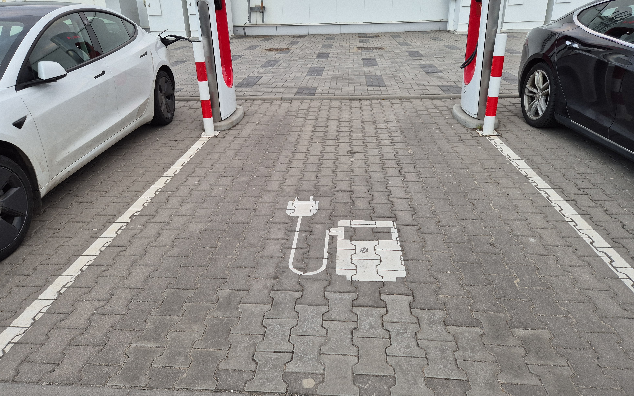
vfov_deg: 49.0
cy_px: 162
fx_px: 432
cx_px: 316
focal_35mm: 25
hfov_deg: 72.5
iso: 100
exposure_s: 1/180
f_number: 1.8
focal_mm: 5.4
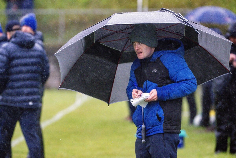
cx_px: 118
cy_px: 79
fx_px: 2753
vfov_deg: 3.3
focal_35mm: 420
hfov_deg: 4.9
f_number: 6.3
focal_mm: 420
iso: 10000
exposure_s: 1/400
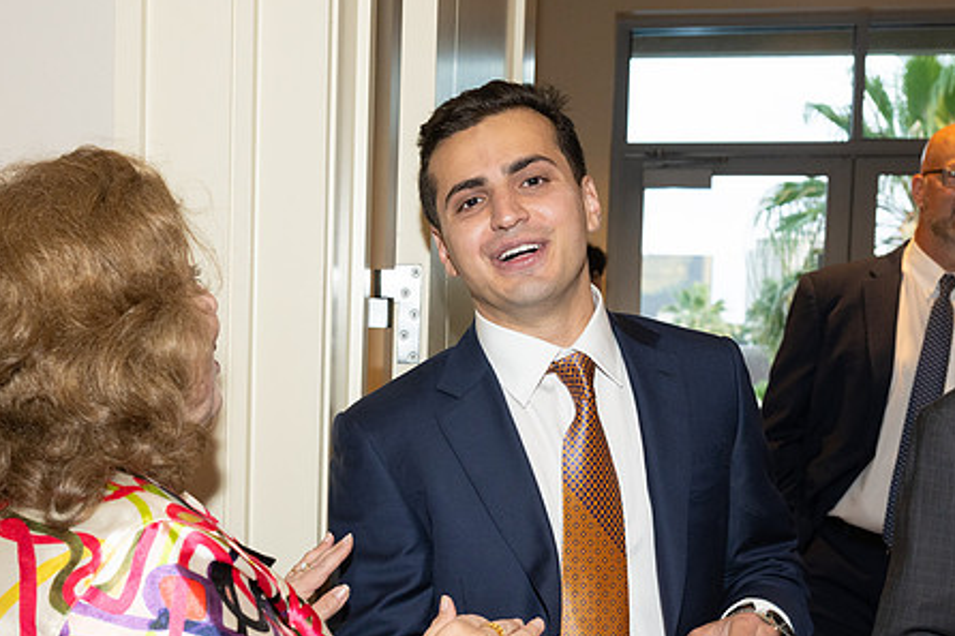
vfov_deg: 23.1
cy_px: 499
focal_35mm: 58
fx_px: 1538
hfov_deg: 34.4
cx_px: 375
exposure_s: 1/100
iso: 800
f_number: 5.6
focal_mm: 30
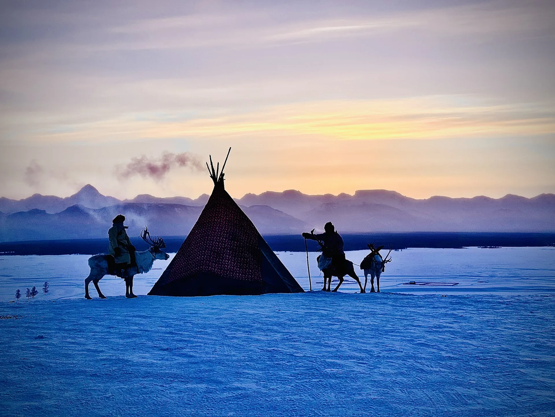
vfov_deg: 30.3
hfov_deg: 39.7
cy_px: 208
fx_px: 770
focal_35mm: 48
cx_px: 278
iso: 64
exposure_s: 1/1923
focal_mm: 6.76
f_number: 1.78
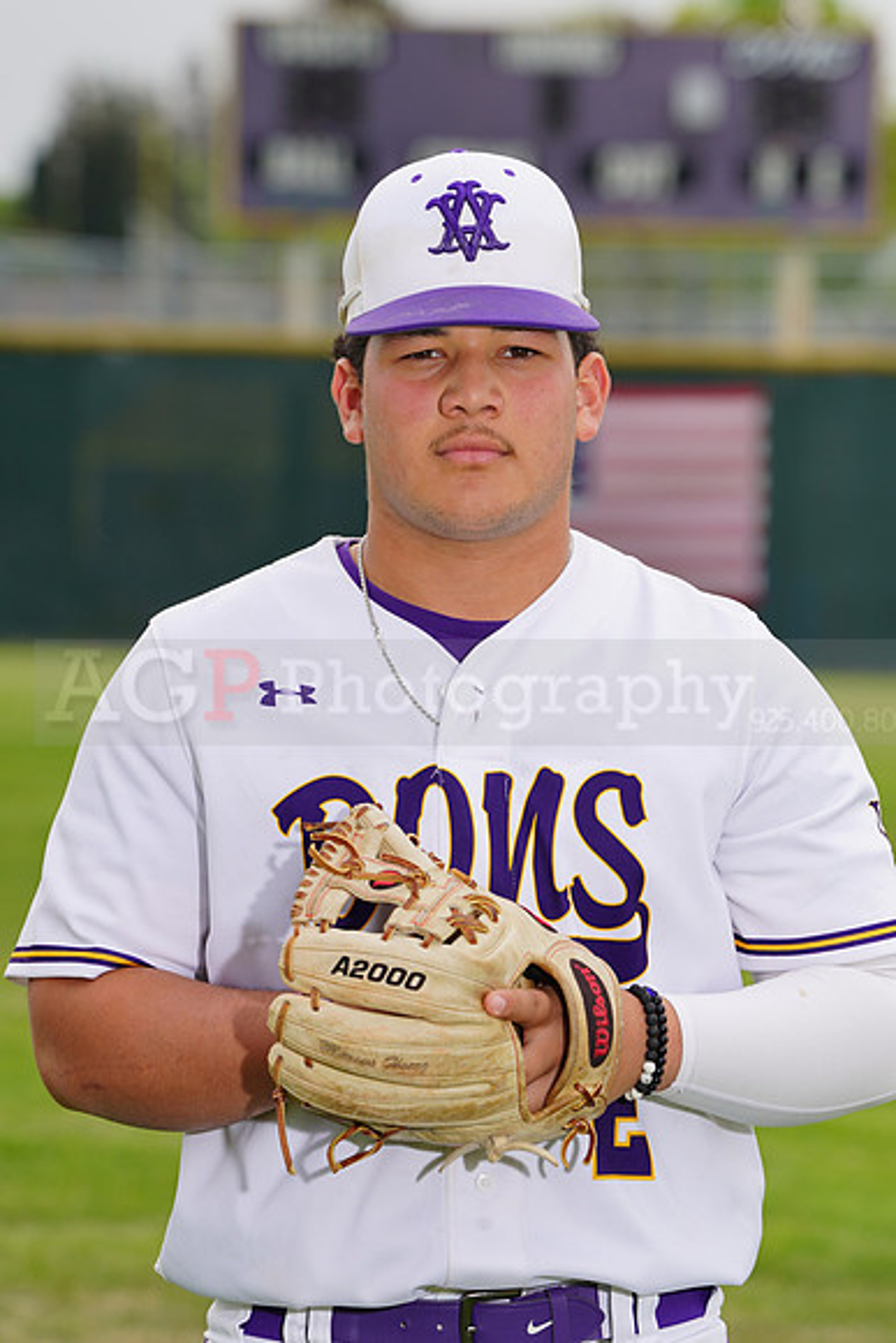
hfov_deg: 5.6
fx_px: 9215
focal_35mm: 247
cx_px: 448
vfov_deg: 8.3
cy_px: 672
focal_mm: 247
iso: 160
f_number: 9
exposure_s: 1/250
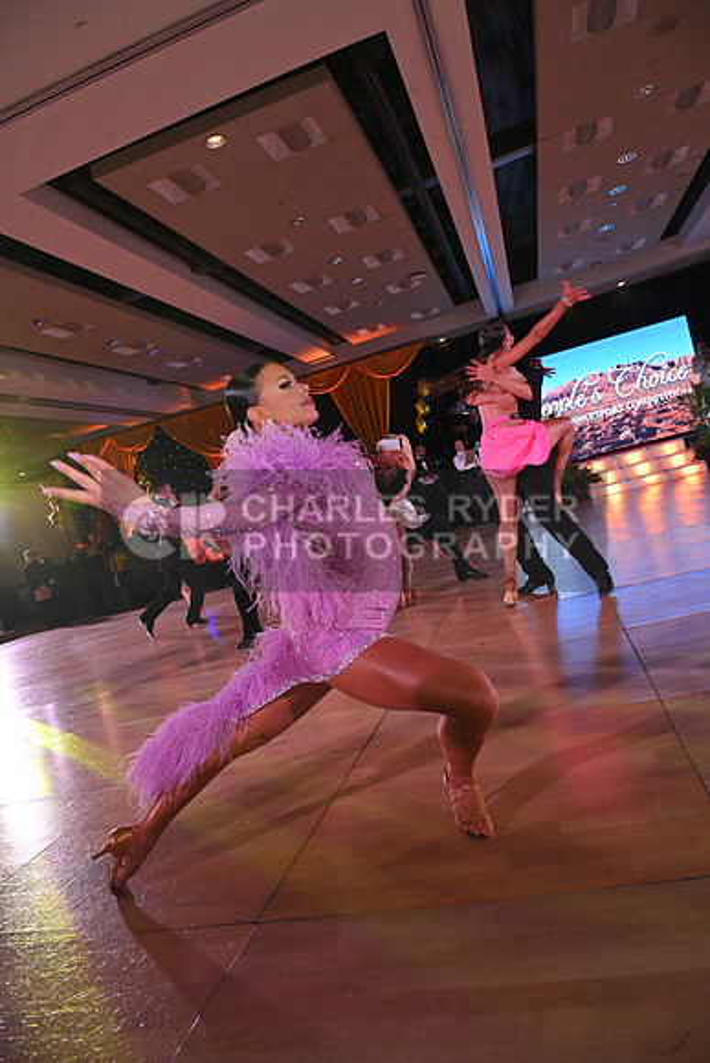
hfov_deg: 53.2
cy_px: 532
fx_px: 710
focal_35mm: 24
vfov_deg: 73.7
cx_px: 355
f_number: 6.3
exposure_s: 1/320
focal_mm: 24
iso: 3200
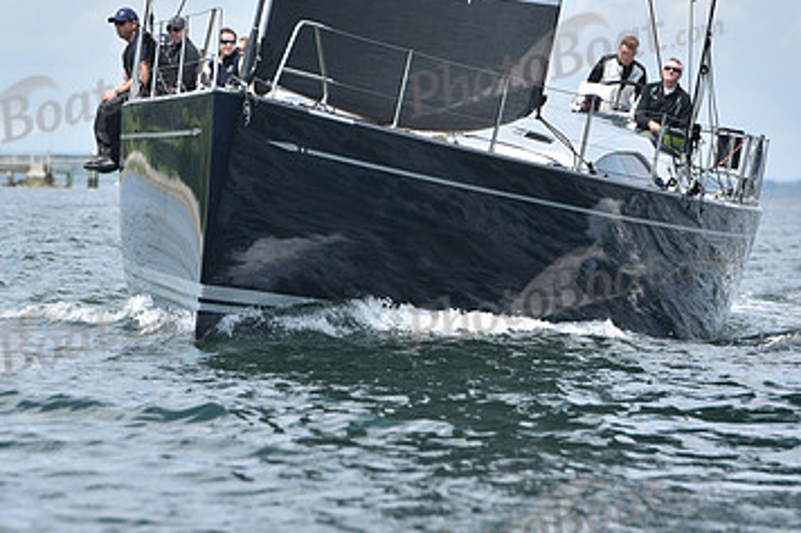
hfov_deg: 6.3
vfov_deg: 4.2
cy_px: 208
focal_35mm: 326
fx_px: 7250
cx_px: 292
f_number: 5
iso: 250
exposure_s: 1/1600
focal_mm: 200
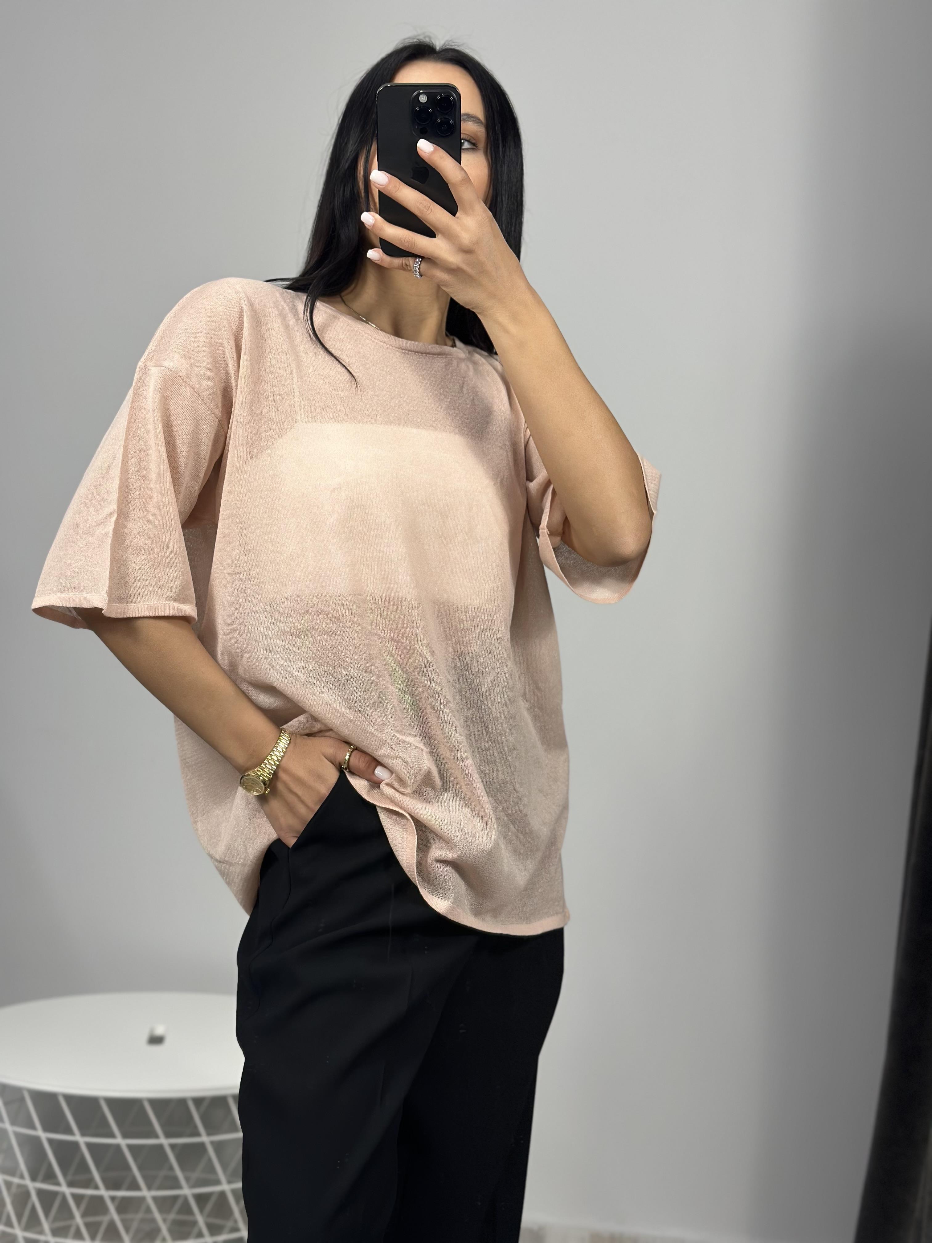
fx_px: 1723
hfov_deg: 30.3
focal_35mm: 48
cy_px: 622
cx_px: 466
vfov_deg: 39.7
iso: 80
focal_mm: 6.86
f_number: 1.78
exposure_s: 1/100
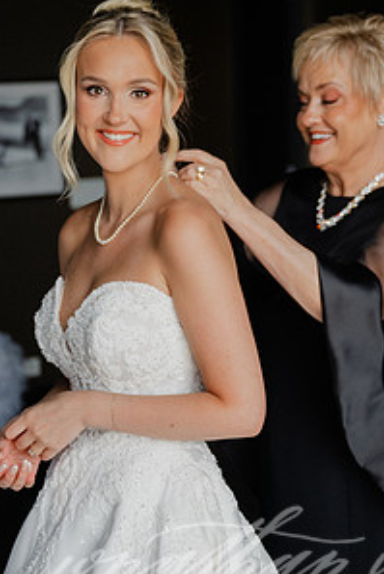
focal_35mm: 80
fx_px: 1278
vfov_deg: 25.3
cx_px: 245
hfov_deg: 17.1
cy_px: 208
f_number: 2.8
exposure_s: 1/200
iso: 1000
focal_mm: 53
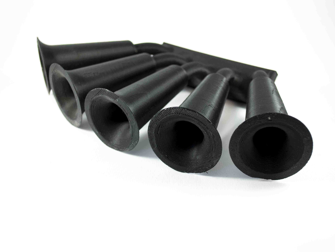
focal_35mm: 49
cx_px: 167
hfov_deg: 38.9
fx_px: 474
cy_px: 127
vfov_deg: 29.7
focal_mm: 30
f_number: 4.8
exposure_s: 1/30
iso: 320
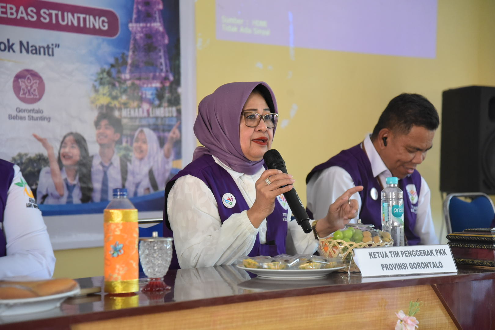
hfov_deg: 23.9
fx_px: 1169
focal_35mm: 85
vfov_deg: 16.1
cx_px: 248
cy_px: 165
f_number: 4.5
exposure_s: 1/125
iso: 5000
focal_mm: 85
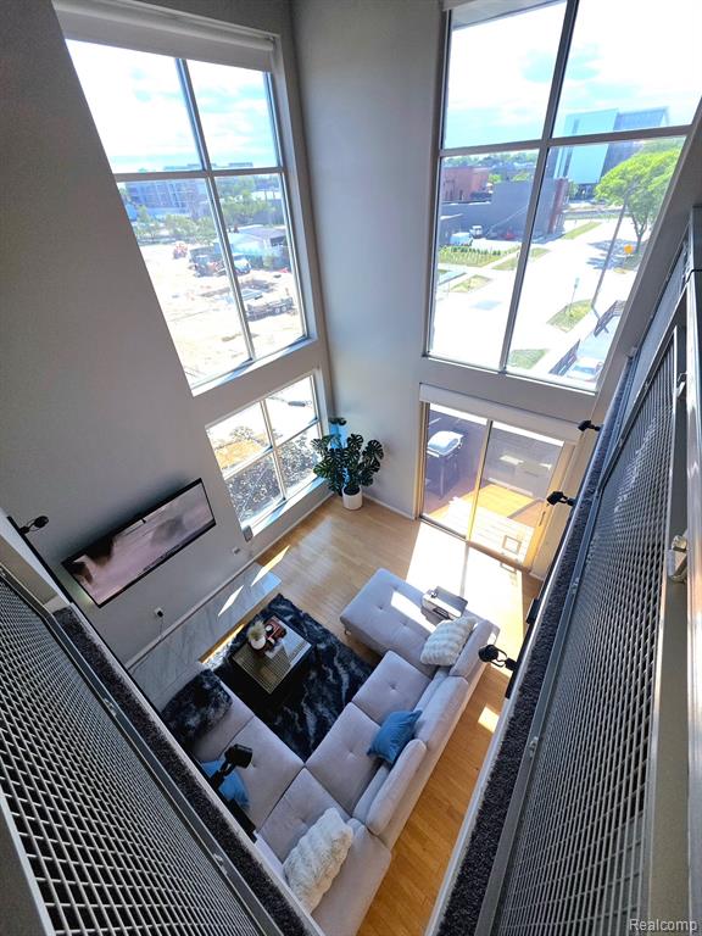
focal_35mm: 13
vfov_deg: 106.2
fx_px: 352
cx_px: 351
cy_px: 468
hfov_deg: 89.9
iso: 32
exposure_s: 1/60.2
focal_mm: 2.2
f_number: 1.9
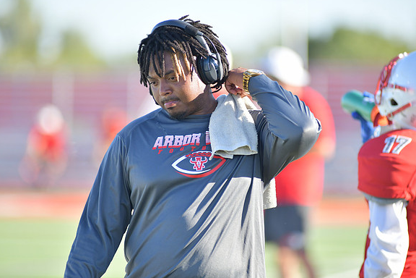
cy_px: 139
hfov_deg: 6.8
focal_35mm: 302
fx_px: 3490
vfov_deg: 4.6
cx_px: 208
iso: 640
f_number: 3.5
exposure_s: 1/2000
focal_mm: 300
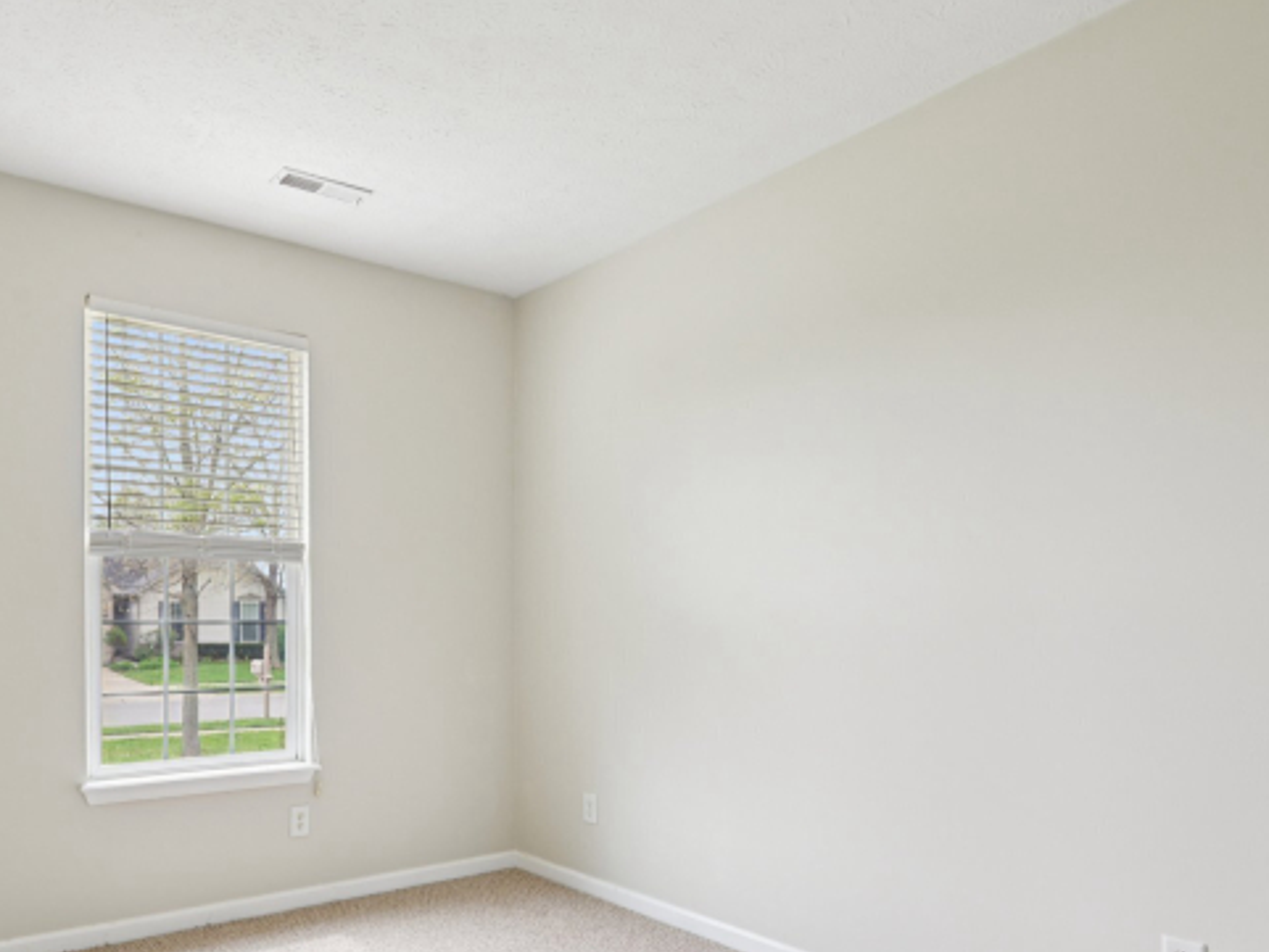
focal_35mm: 24
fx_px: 880
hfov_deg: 70.4
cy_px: 620
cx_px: 475
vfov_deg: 55.9
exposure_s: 1/20
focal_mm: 16
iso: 100
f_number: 8
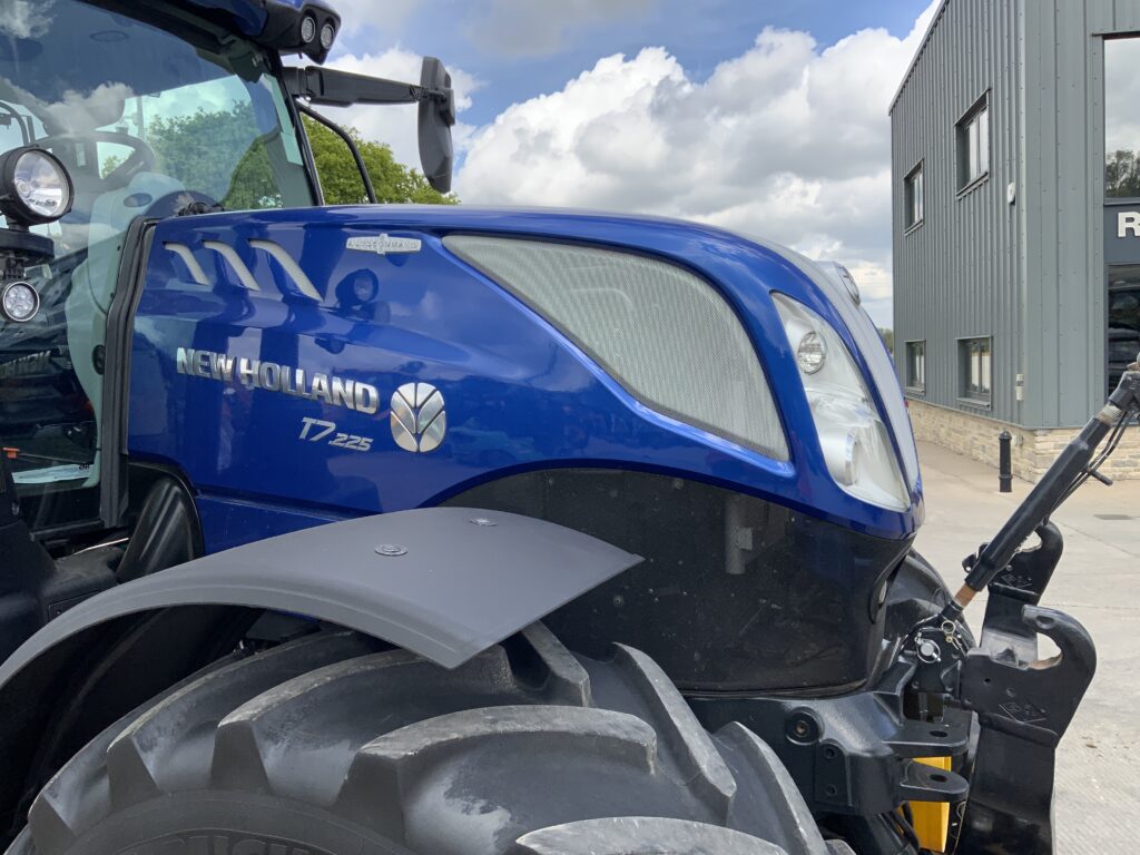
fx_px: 955
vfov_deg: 48.2
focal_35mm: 29
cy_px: 428
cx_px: 570
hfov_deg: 61.7
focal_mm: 3
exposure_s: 1/912
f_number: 1.8
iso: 16
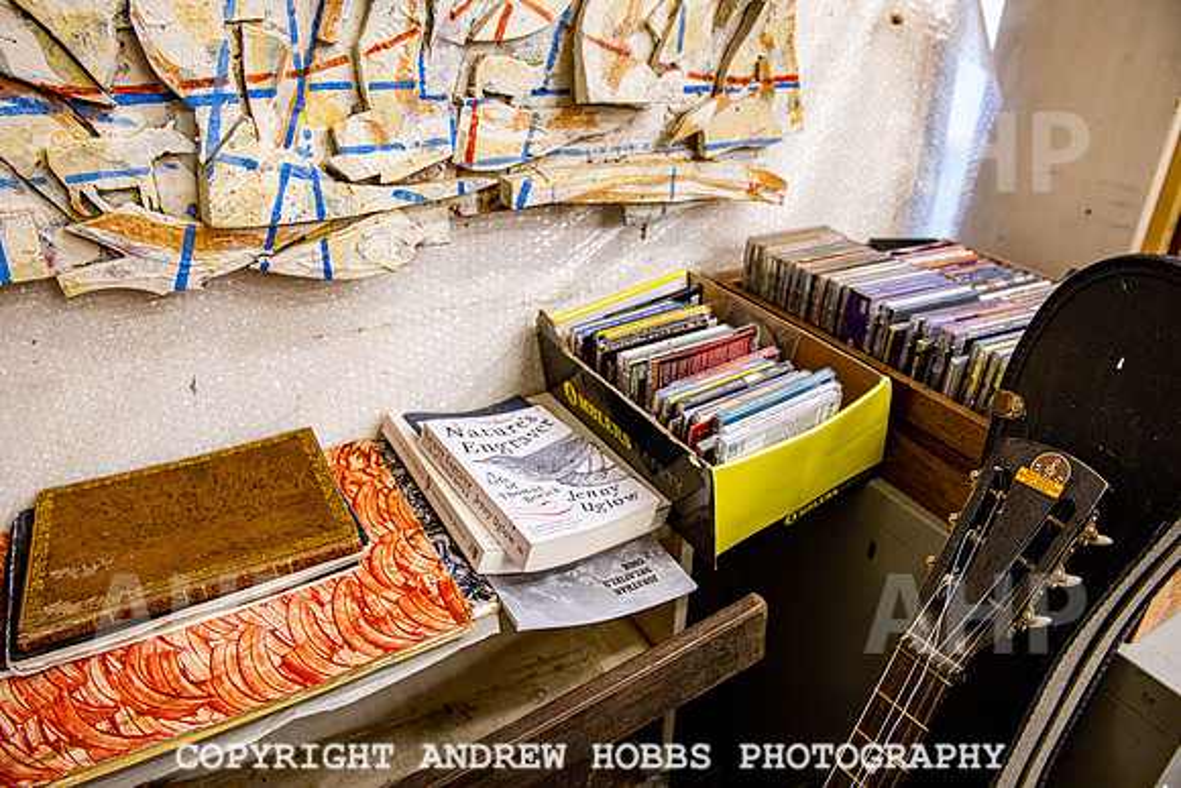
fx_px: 787
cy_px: 394
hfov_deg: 73.7
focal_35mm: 24
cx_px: 590
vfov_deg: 53.2
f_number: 5.6
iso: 64
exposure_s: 1/2
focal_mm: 24
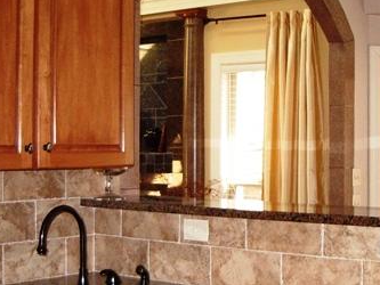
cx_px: 225
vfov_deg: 20.2
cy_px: 141
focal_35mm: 73
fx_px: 802
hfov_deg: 26.6
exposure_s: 1/80
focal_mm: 5.8
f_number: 2.6
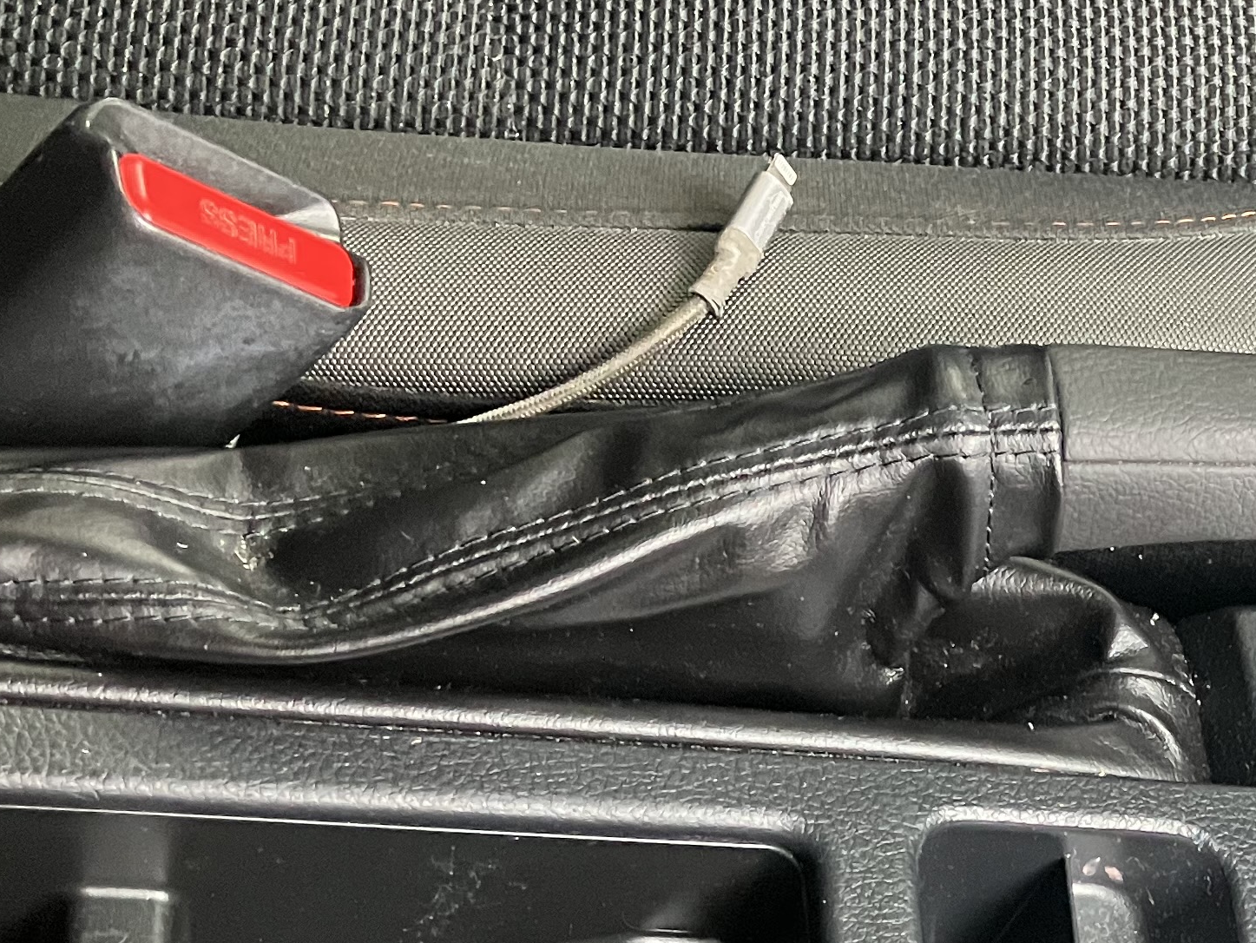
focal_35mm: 78
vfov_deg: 18.6
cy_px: 824
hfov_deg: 23.8
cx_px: 1279
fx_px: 2831
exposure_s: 1/60
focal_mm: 3.99
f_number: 1.8
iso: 320
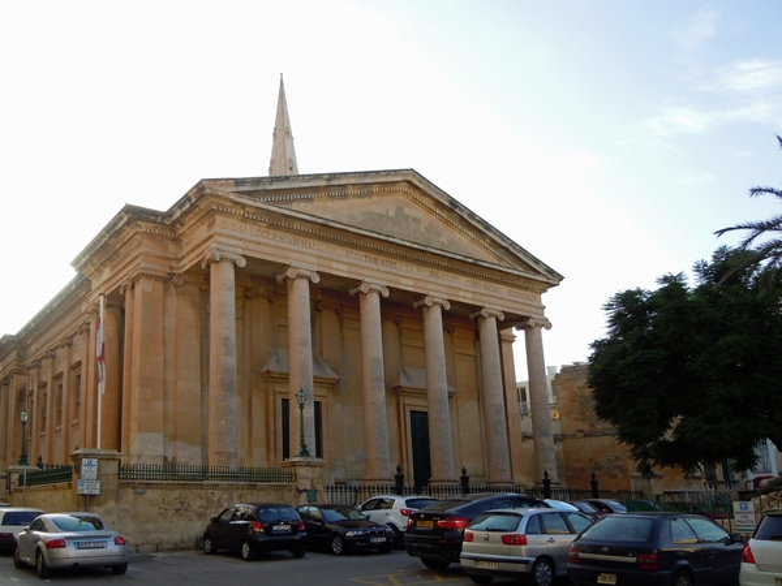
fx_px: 678
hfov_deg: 60.0
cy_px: 293
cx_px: 391
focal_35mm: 30
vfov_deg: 46.8
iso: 100
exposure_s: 1/320
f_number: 3.5
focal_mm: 5.4
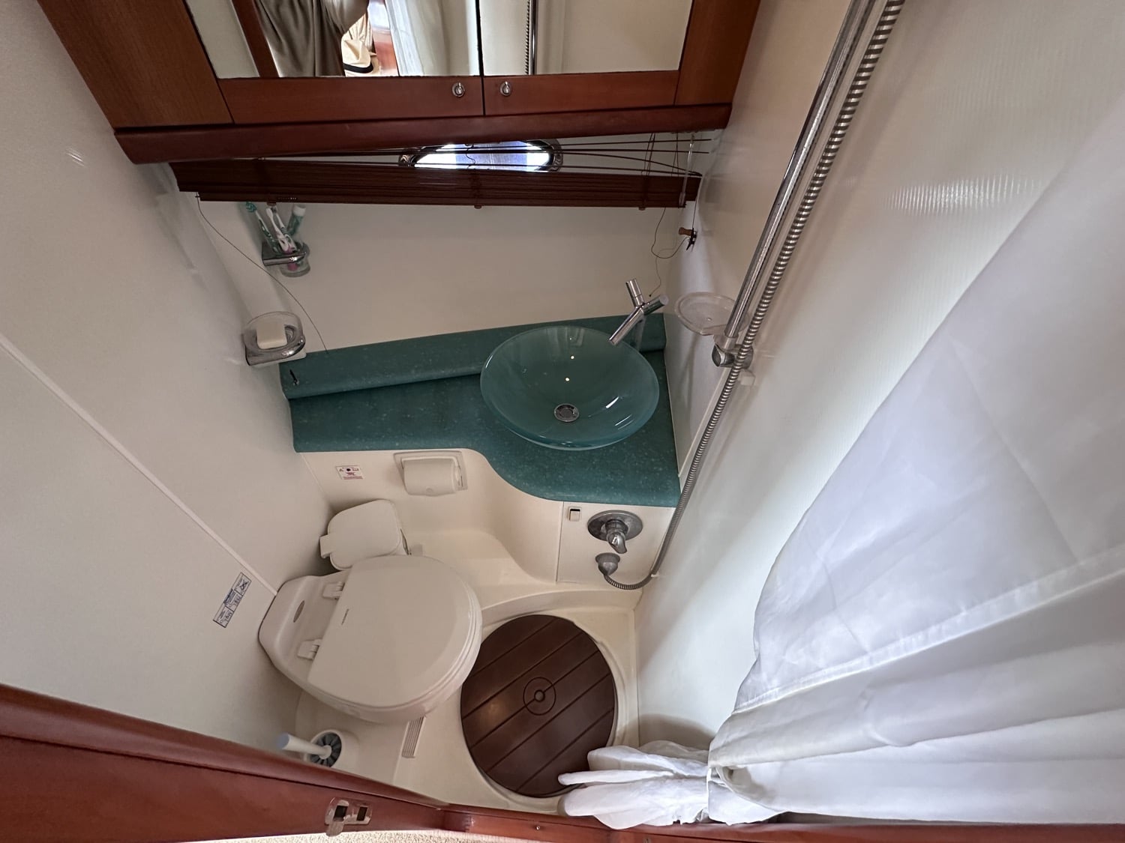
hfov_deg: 102.1
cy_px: 422
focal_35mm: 14
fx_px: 455
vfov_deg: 85.7
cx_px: 562
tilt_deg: -47.1
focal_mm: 2.22
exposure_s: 1/60
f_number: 2.2
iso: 400
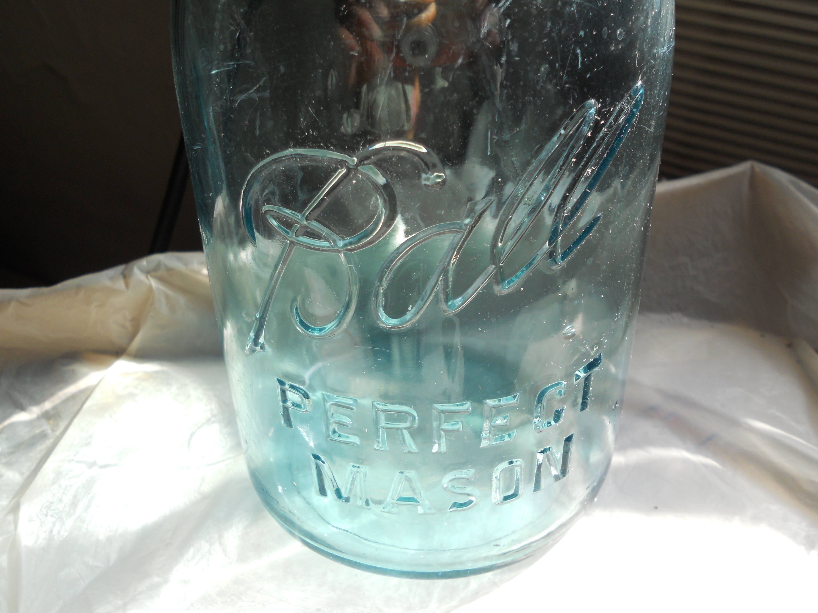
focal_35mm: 32
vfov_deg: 44.2
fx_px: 756
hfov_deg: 56.8
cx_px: 409
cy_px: 306
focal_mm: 5.8
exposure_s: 1/100
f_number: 3.5
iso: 80
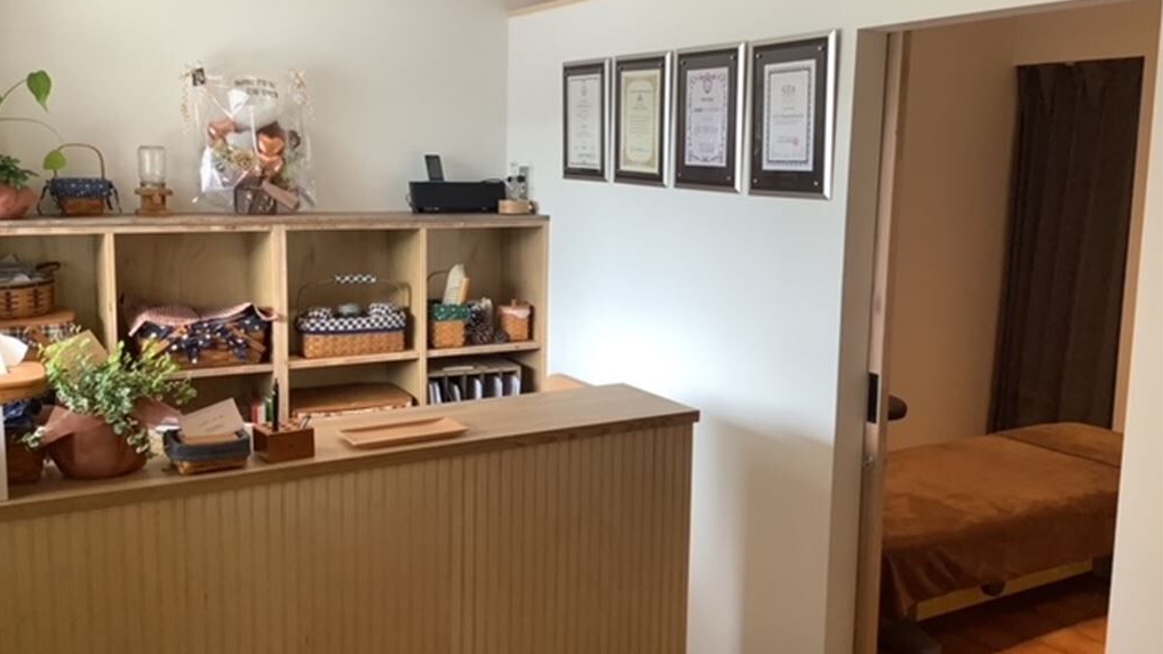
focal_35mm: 34
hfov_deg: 58.0
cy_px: 288
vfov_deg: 34.6
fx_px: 1048
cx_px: 581
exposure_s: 1/100
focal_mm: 3.3
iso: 64
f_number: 2.4
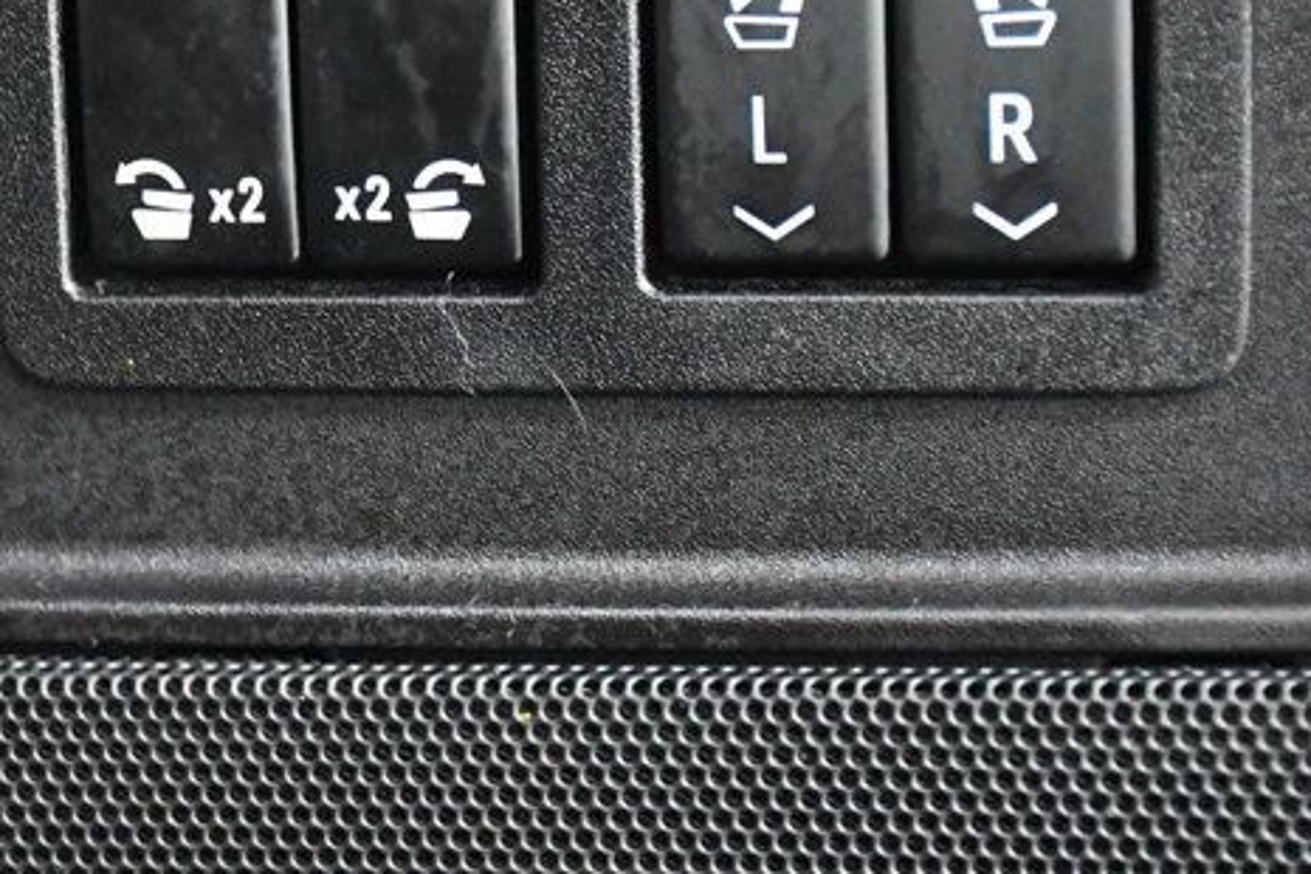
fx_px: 4807
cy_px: 226
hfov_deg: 15.4
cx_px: 271
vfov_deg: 10.4
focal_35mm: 132
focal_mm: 40
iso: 12800
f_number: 4.5
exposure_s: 1/25
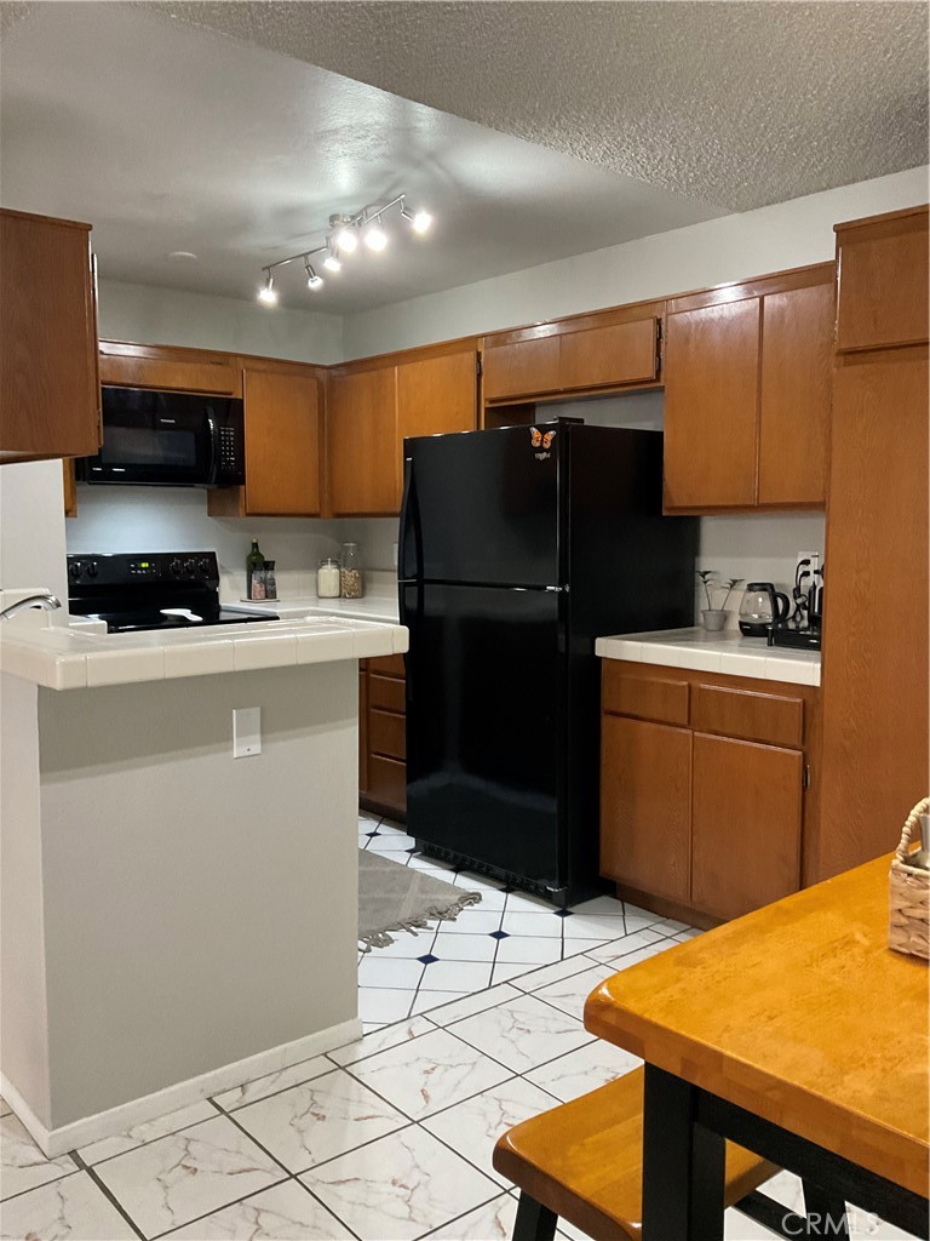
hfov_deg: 48.2
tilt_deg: -6.2
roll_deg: +0.8
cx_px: 465
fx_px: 1039
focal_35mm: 29
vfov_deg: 61.7
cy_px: 620
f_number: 1.8
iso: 200
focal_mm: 3
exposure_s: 1/60
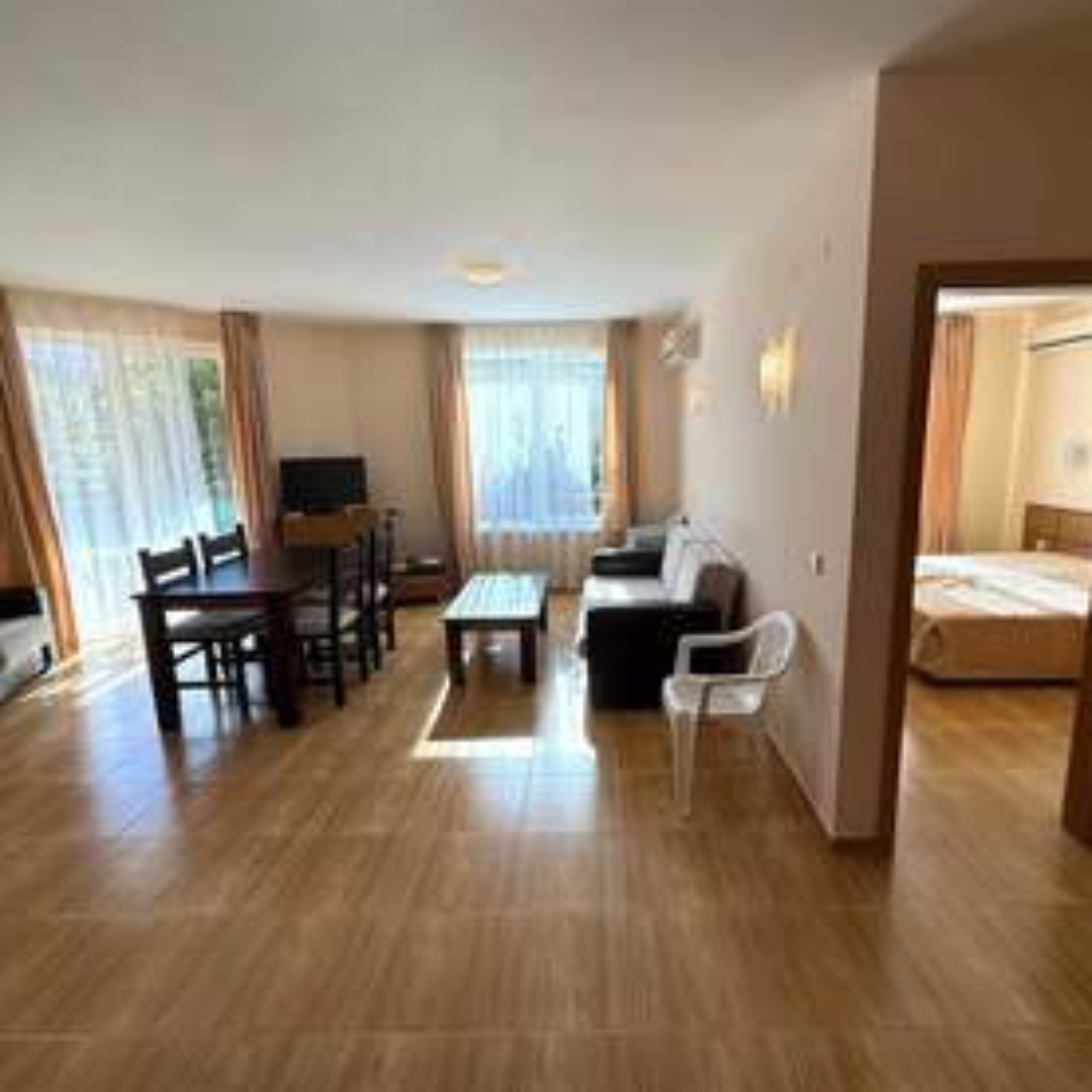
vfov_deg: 84.0
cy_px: 542
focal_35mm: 17
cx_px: 587
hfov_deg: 83.8
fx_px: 607
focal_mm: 2.22
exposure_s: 1/220
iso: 64
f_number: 2.2
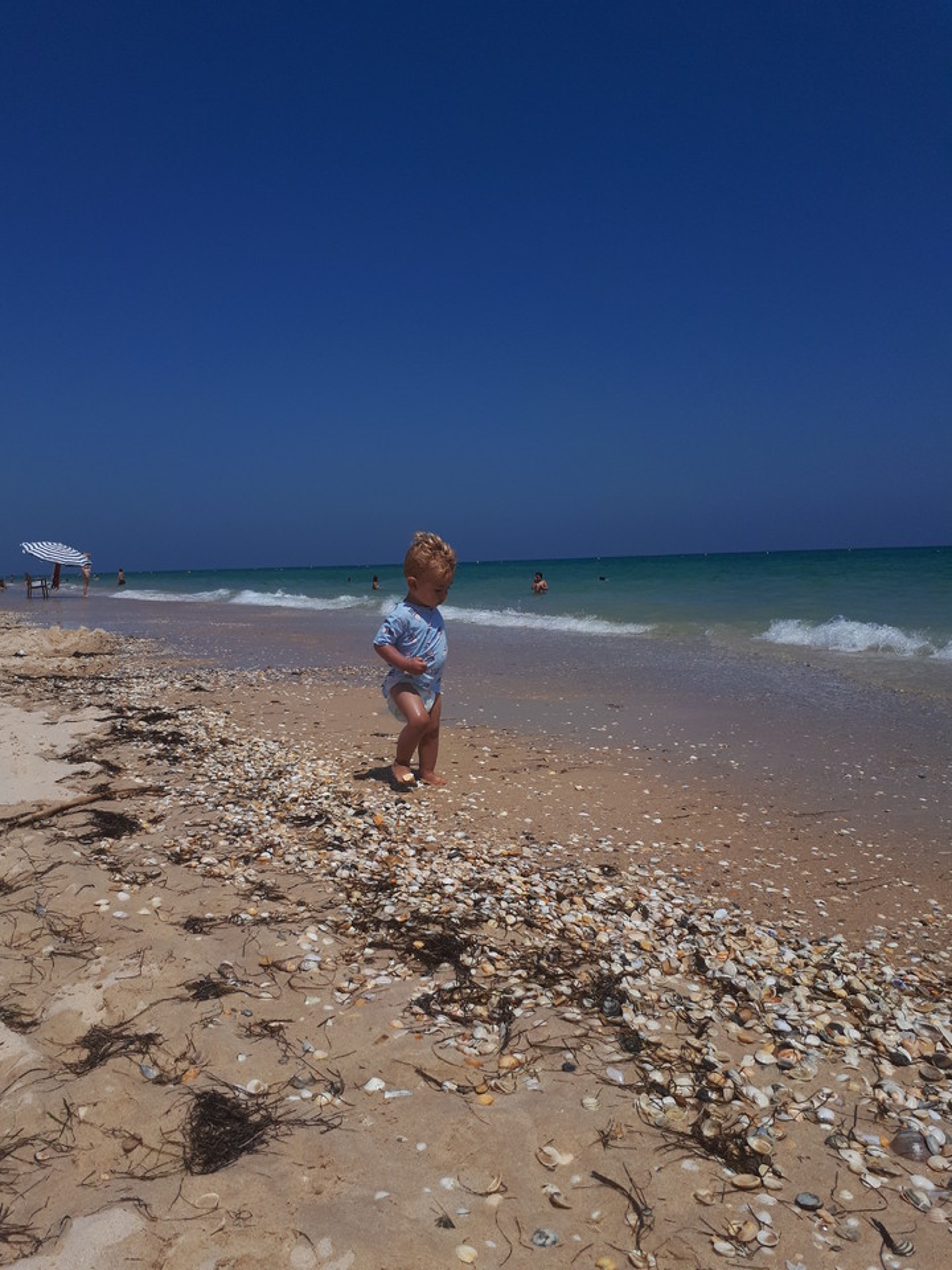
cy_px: 635
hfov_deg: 51.4
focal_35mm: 27
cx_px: 476
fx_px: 990
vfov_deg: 65.3
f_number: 1.9
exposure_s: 1/4000
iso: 40
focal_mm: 3.6
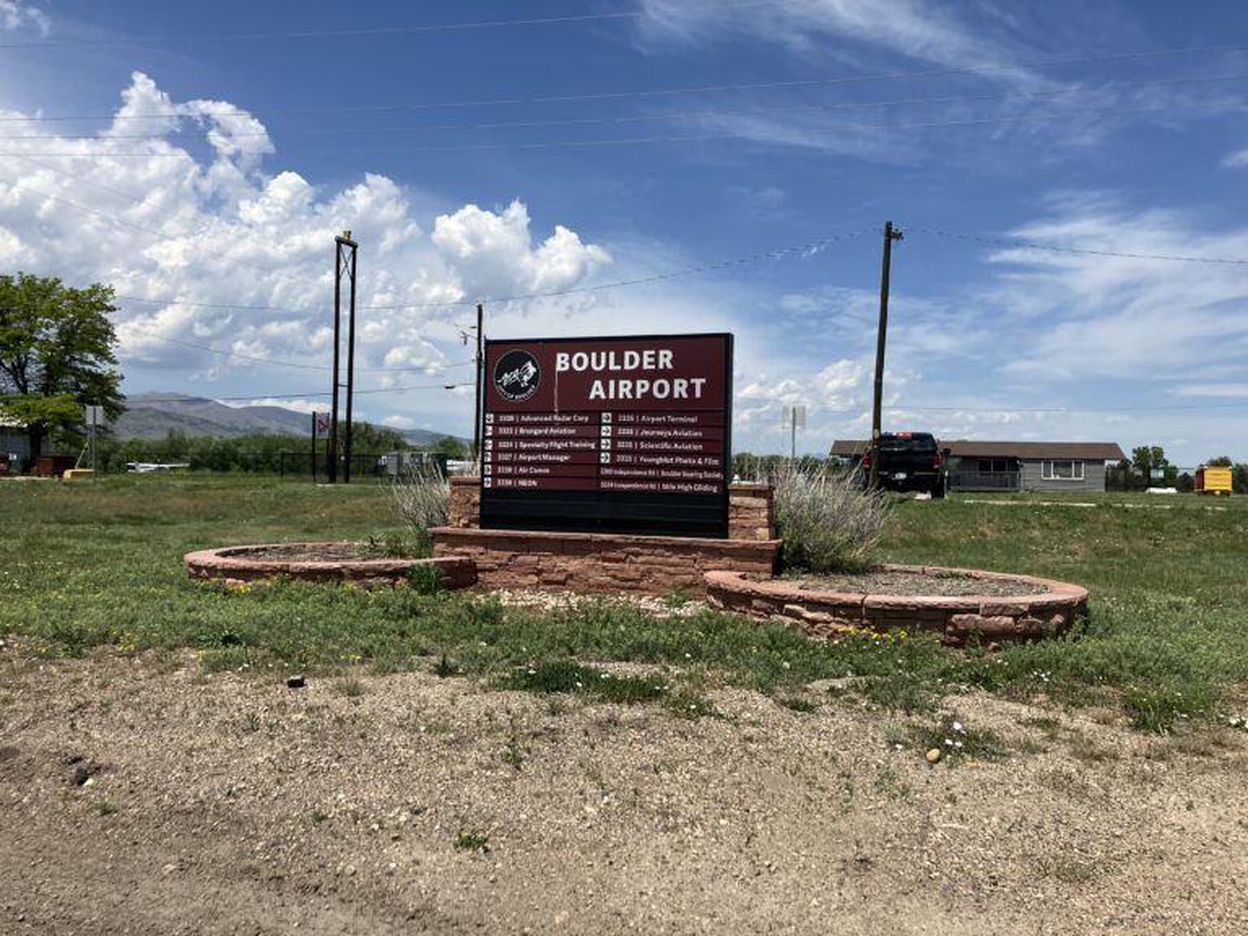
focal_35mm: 28
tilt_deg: +1.3
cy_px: 468
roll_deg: -2.2
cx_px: 624
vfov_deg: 49.7
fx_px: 1009
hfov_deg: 63.4
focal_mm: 3.99
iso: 32
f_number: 1.8
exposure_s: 1/3040
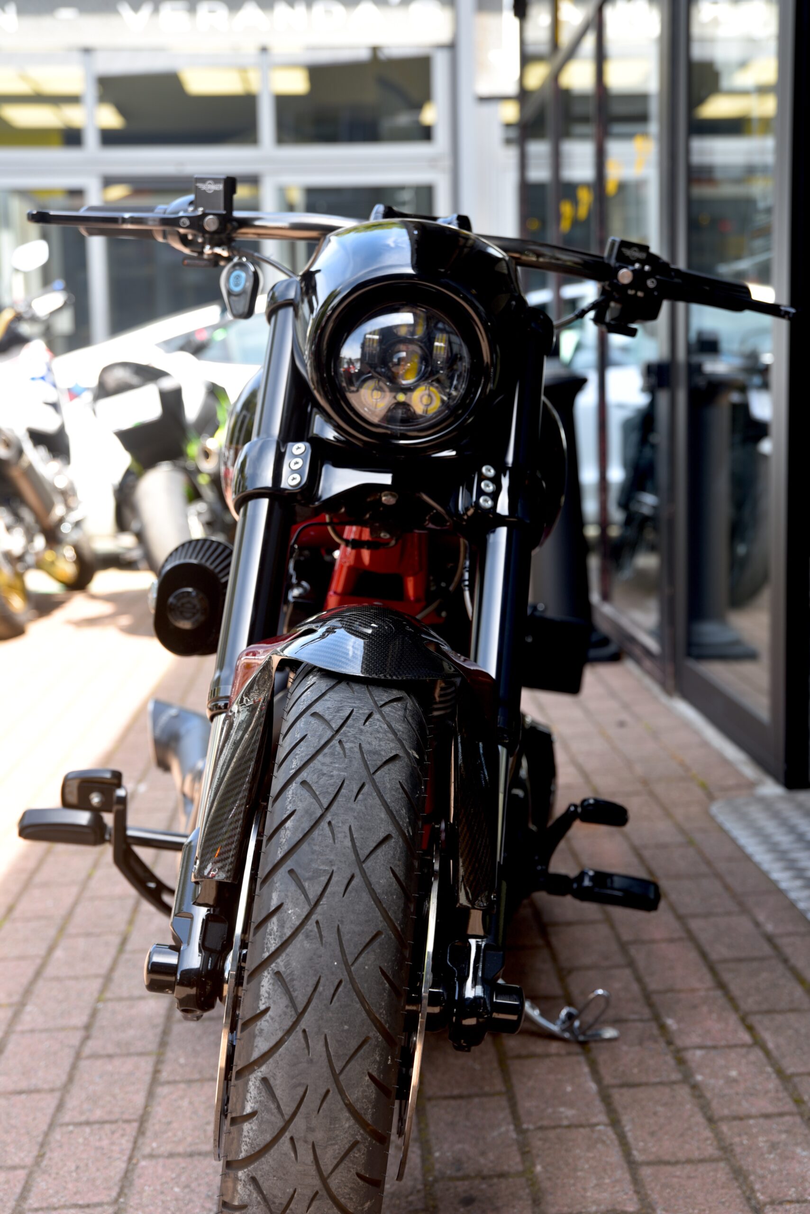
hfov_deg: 24.2
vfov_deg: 35.6
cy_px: 607
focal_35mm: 56
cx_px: 405
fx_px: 1888
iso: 100
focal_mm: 56
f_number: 4.5
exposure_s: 1/80
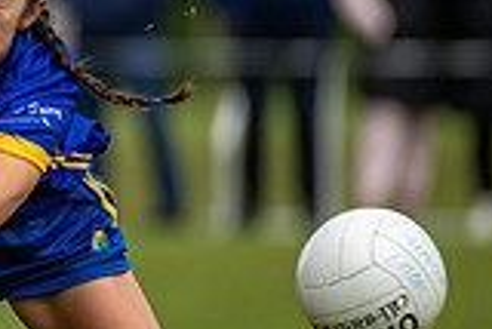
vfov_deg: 0.9
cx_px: -626
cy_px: 71
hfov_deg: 1.4
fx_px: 20436
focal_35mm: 1494
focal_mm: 300
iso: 220
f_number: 2.8
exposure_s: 1/2500
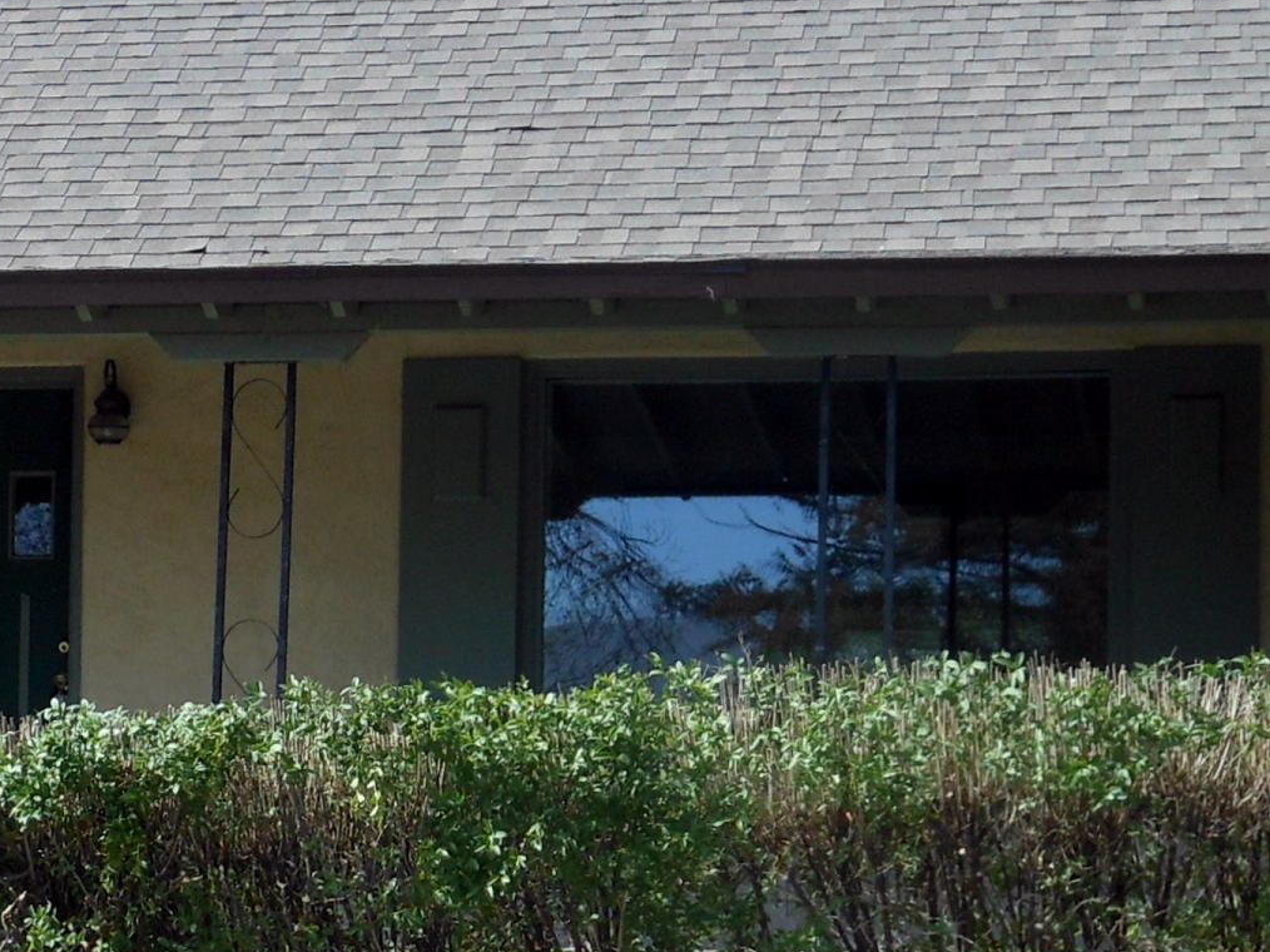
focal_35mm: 148
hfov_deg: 13.2
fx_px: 5429
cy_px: 750
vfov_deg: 10.0
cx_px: 165
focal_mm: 8.9
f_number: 4
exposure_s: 1/250
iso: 80
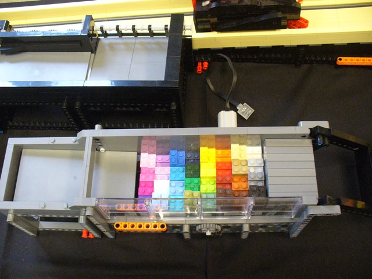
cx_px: 186
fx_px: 398
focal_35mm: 37
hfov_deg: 50.1
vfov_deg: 38.7
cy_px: 140
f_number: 2.8
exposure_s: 1/30
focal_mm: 6.1
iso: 400
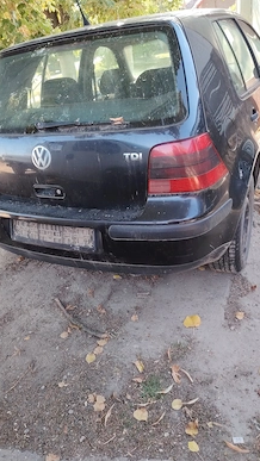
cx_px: 105
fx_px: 331
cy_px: 228
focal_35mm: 27
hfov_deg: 42.7
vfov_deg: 69.8
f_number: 1.75
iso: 109
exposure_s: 1/50
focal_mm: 5.25
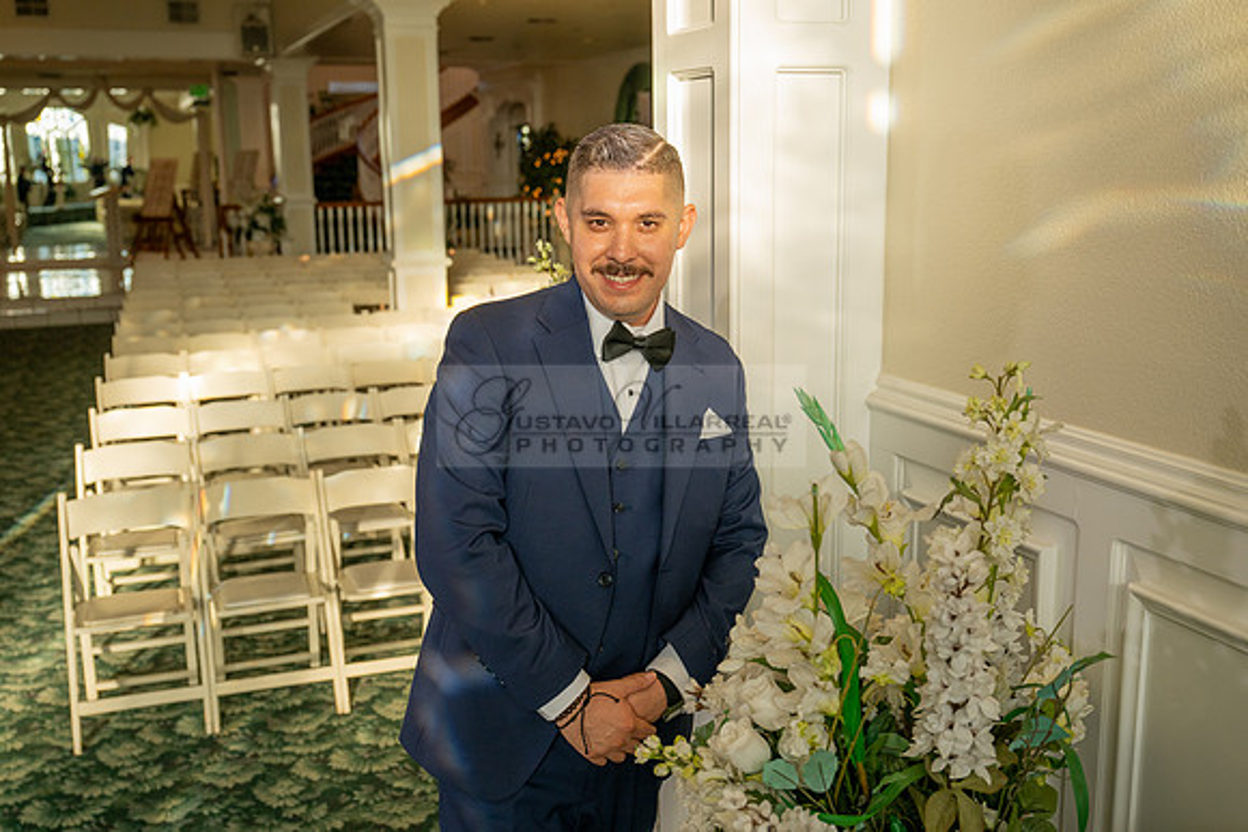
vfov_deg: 36.0
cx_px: 624
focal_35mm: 37
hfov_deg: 51.9
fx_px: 1283
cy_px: 416
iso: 320
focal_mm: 37
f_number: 4.5
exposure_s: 1/250
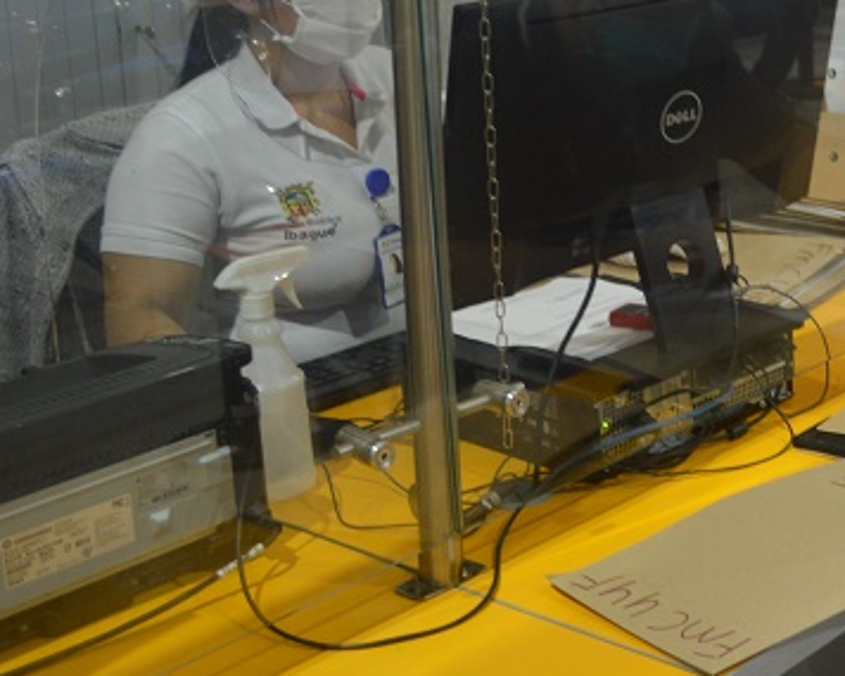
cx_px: 1123
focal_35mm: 71
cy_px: 93
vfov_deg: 21.2
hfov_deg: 23.4
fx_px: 1776
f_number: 3.5
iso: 450
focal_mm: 18
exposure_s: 1/15
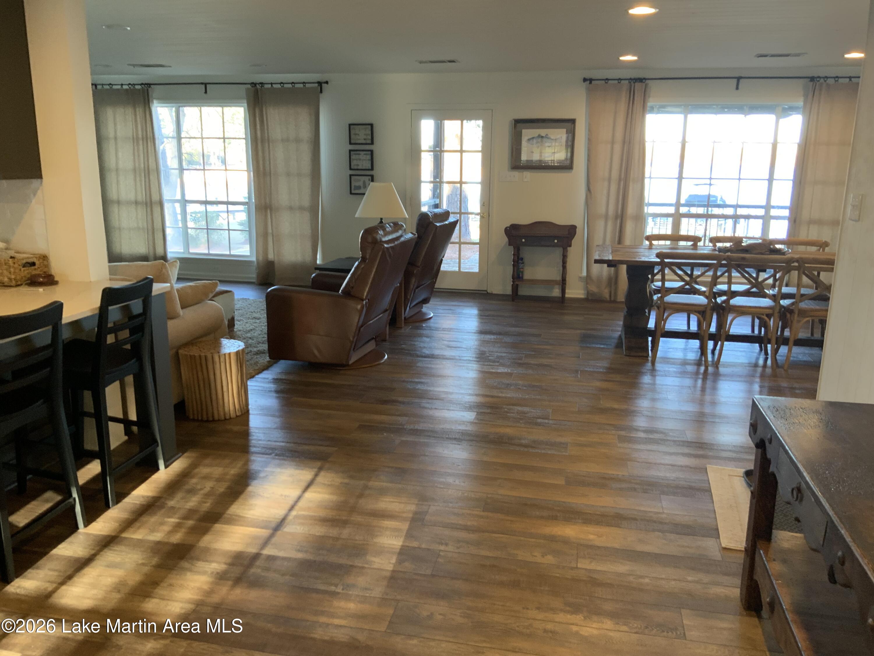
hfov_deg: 61.7
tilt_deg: -11.7
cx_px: 437
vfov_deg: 48.2
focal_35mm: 29
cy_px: 328
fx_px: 732
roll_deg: +1.2
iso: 125
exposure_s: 1/60
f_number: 1.8
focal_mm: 3
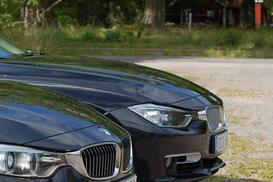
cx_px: -30
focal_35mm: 178
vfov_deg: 7.7
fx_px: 1349
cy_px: 116
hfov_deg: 11.4
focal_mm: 50
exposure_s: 1/640
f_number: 6.3
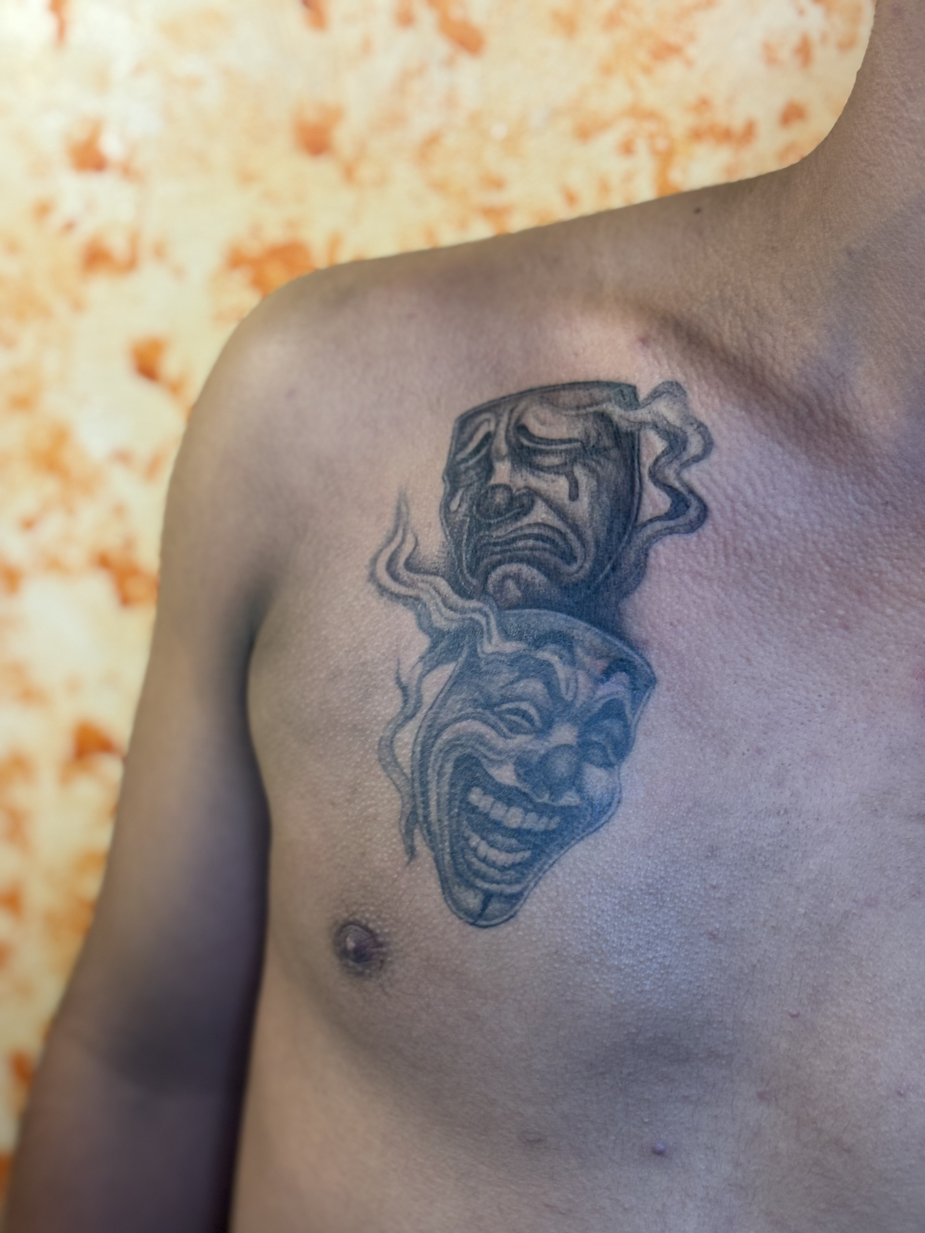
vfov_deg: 36.8
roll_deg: -10.2
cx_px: 462
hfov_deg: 28.0
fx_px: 1853
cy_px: 616
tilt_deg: -17.3
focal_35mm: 52
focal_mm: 5.96
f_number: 1.6
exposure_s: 1/59
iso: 160
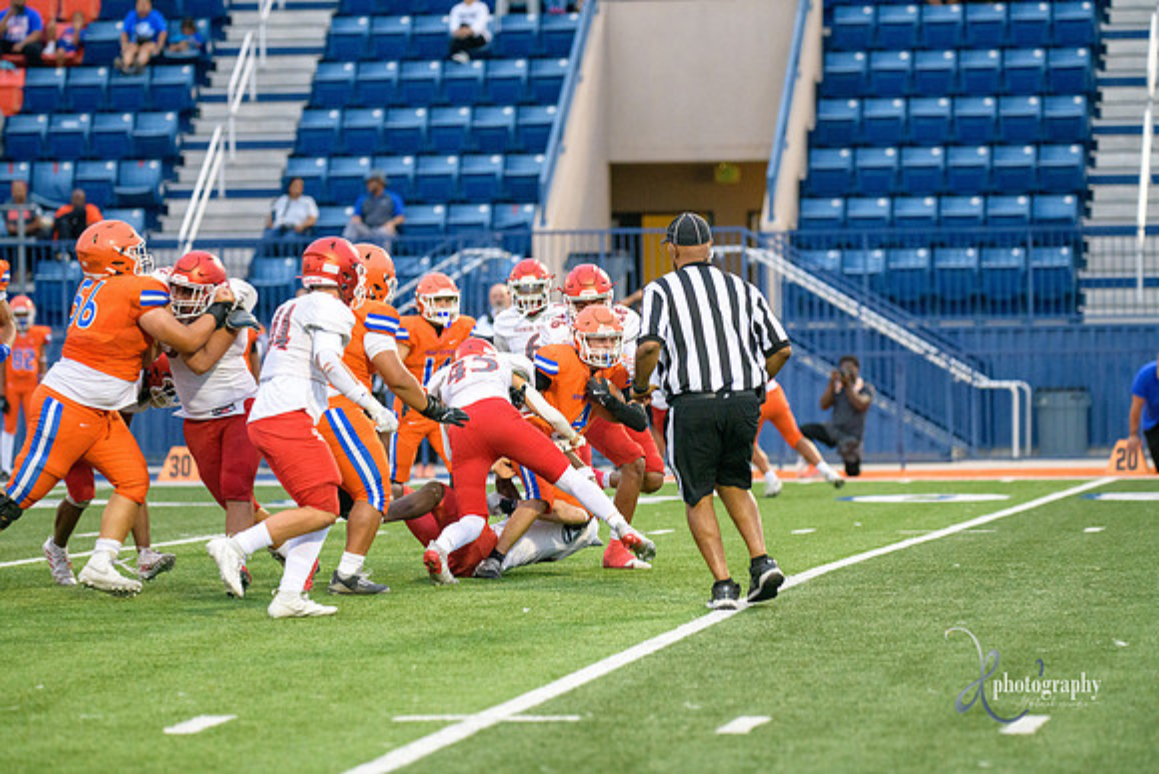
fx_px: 5474
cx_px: 580
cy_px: 387
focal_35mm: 170
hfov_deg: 12.1
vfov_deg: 8.1
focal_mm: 170
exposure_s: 1/2000
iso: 2000
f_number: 2.8
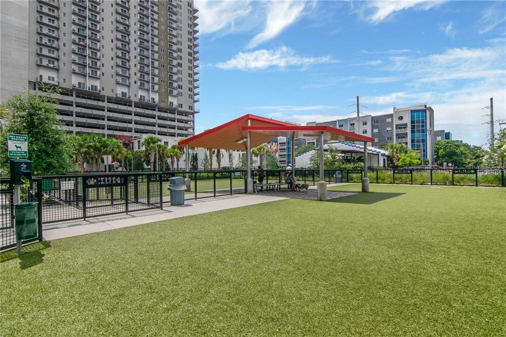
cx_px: 253
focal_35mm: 16
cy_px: 168
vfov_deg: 72.0
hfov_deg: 95.0
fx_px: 232
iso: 500
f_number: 7.1
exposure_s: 1/3200
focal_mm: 11
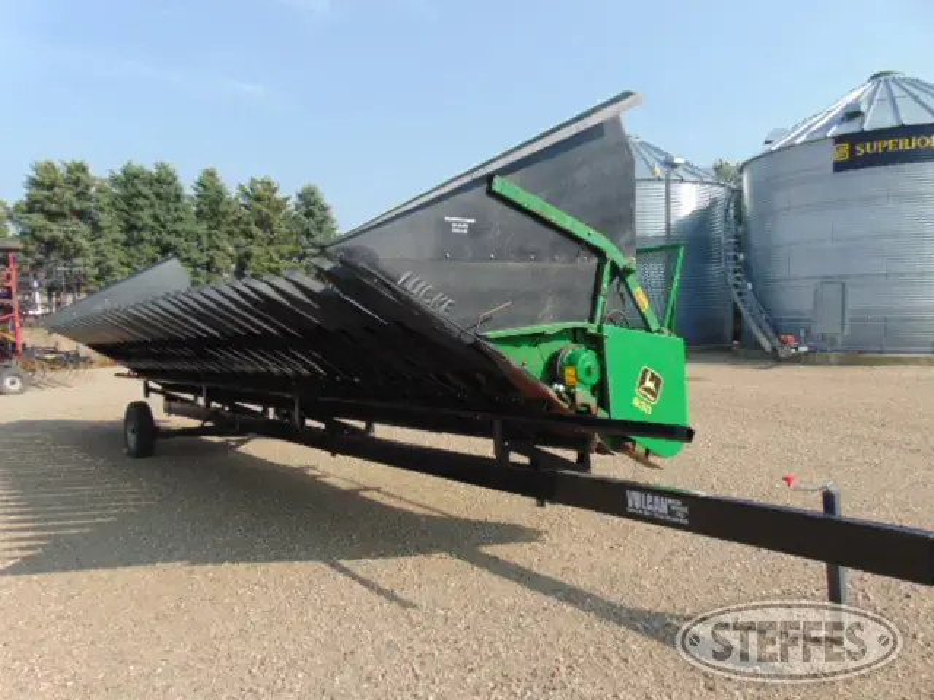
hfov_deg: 69.4
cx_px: 467
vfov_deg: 54.9
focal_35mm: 25
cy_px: 350
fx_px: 675
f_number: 7.7
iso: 80
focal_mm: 4.5
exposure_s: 1/200
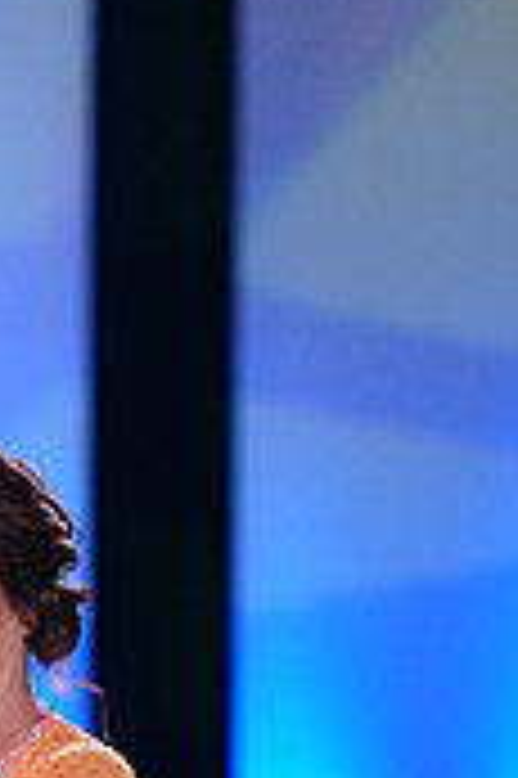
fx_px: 8563
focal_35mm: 396
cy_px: 1237
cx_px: -254
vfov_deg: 5.2
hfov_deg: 3.5
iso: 2000
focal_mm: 118
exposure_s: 1/400
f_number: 2.8
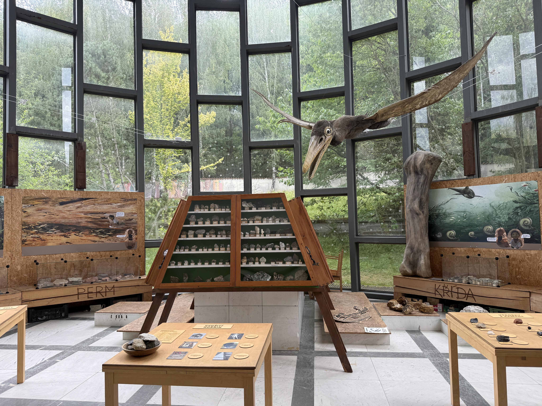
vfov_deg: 56.8
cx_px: 271
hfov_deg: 71.6
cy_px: 203
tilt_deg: +2.9
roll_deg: +1.8
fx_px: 376
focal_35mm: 24
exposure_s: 1/207
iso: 64
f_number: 1.78
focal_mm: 6.76
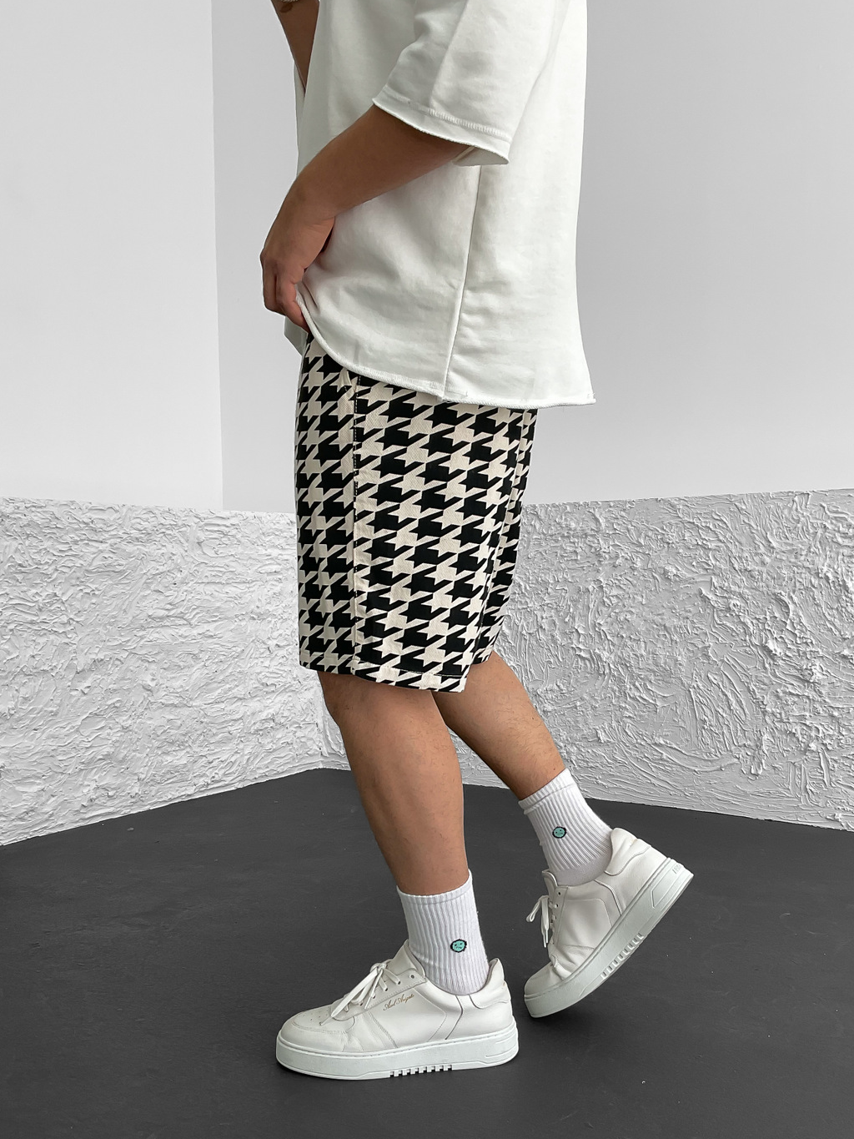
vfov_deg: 53.8
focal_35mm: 34
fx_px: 1118
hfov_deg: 41.7
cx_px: 488
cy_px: 638
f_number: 1.8
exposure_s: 1/120
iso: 20
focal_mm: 3
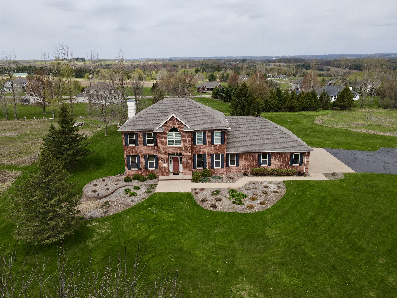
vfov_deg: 56.8
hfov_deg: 71.6
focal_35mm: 24
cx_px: 198
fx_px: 275
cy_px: 149
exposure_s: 1/725
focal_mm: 4.5
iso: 100
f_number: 2.8
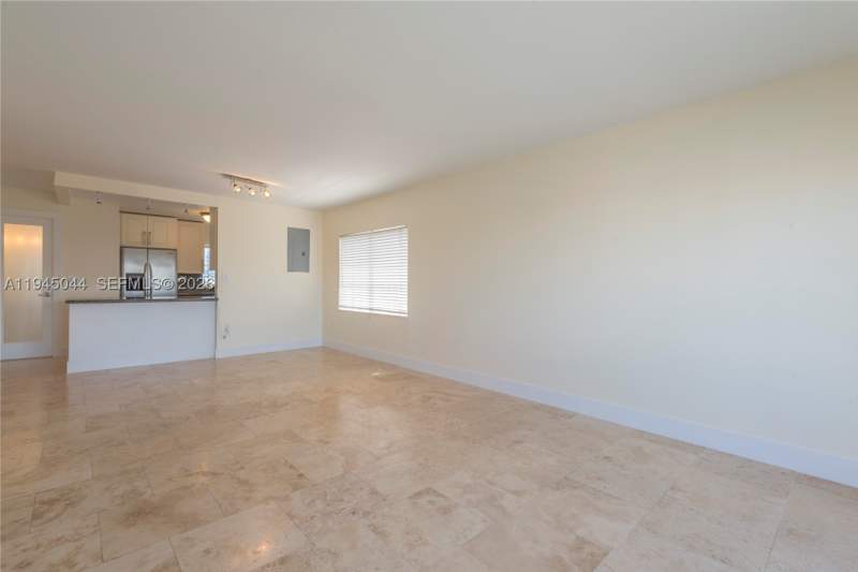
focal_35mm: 16
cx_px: 429
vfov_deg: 73.7
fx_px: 381
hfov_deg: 96.7
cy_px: 286
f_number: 11
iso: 50
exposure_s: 1/15
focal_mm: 16
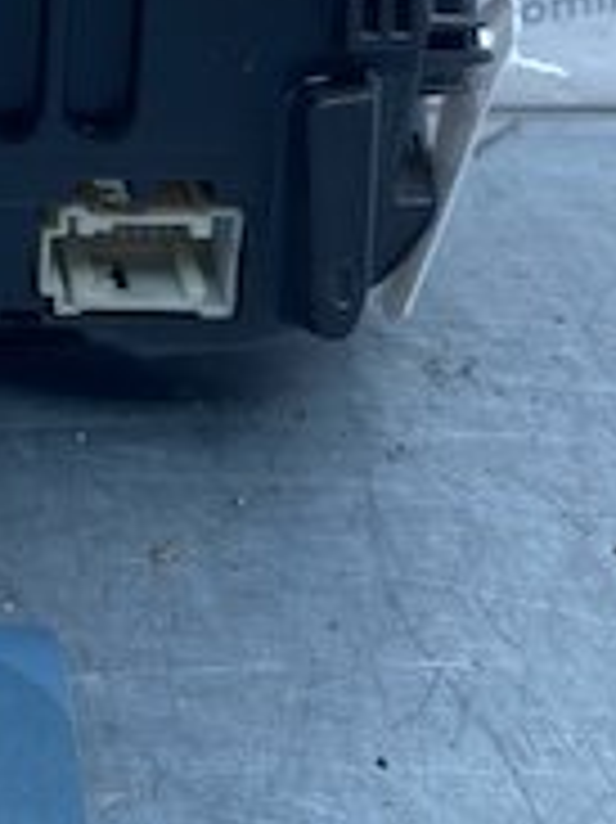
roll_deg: -0.5
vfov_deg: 21.0
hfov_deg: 15.4
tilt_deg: -18.5
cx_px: -193
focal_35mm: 91
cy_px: 36
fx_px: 2162
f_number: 1.8
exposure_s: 1/489
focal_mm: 4.25
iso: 32
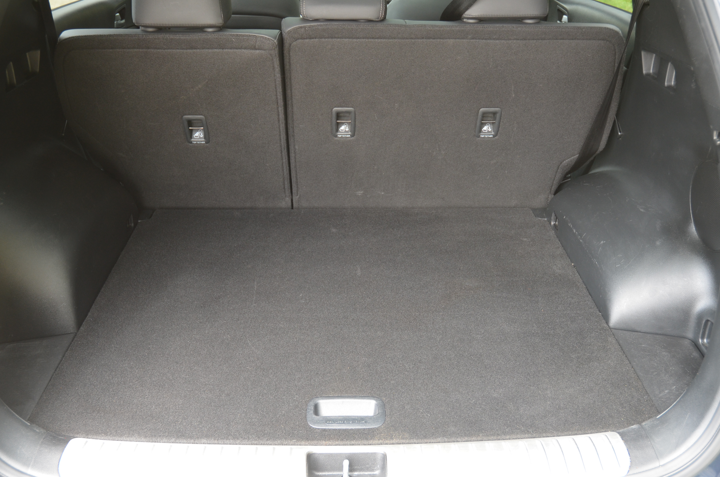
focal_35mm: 36
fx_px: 719
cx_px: 360
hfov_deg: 53.2
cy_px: 238
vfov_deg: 36.7
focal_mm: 24
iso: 450
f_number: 4
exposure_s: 1/60
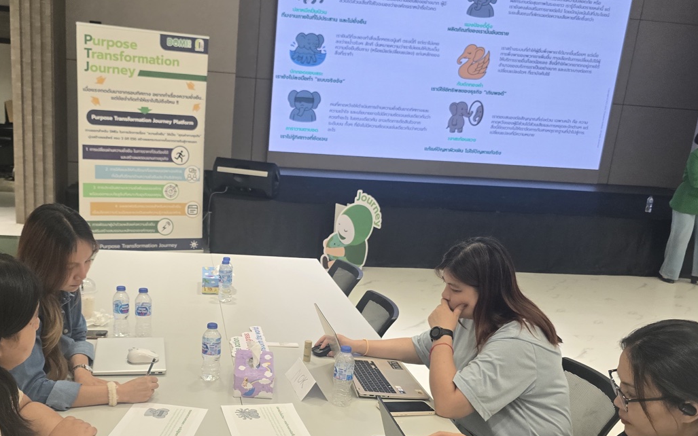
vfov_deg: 33.1
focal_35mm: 38
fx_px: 723
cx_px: 260
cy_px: 314
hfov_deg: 51.0
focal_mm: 6.3
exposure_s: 1/100
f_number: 1.7
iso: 160
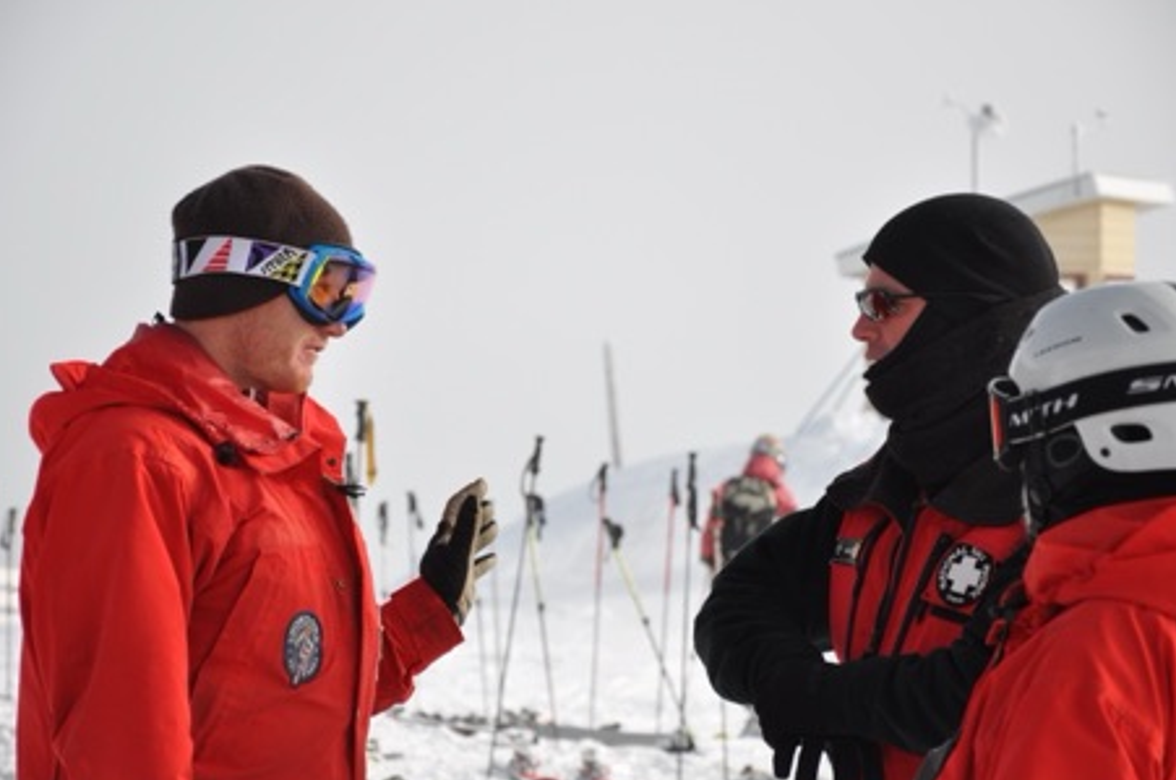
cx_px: 592
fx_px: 4793
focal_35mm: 147
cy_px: 390
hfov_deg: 14.0
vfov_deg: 9.3
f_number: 6.3
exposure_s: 1/640
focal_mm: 92
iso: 200
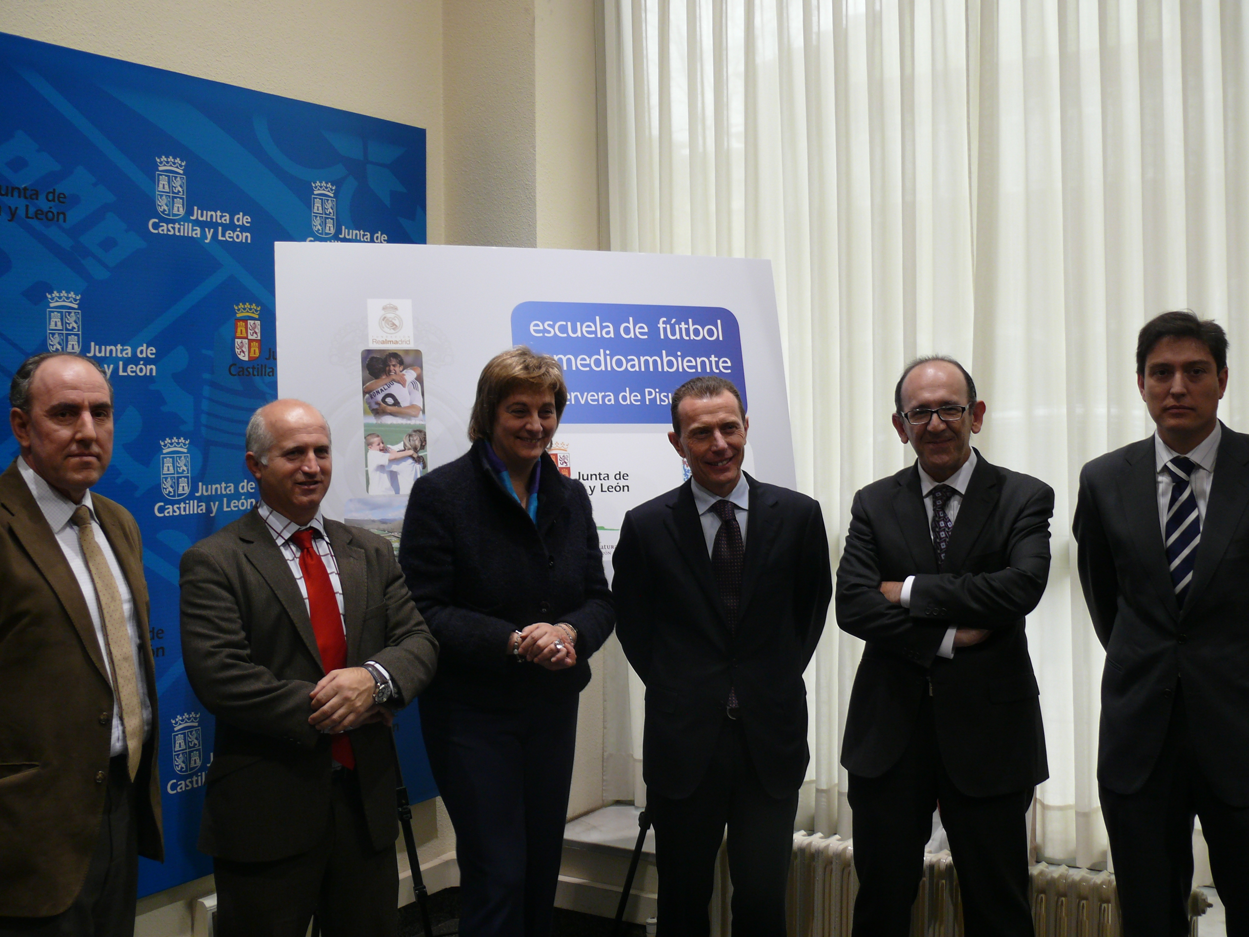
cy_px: 468
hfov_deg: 47.9
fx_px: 1407
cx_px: 624
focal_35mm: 39
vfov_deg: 36.8
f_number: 2.8
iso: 100
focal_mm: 8.1
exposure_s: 1/50
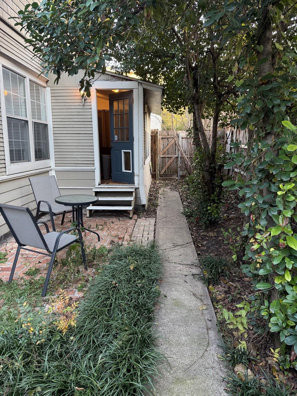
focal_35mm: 24
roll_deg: -0.6
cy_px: 198
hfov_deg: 56.8
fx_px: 275
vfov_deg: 71.6
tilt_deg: -11.7
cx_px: 148
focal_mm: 6.76
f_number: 1.78
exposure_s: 1/121
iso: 200
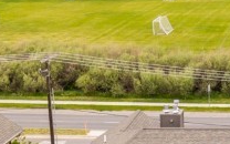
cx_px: 101
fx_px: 784
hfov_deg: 16.7
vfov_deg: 9.9
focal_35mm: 125
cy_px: 268
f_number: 1.8
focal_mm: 8.67
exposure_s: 1/50
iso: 180
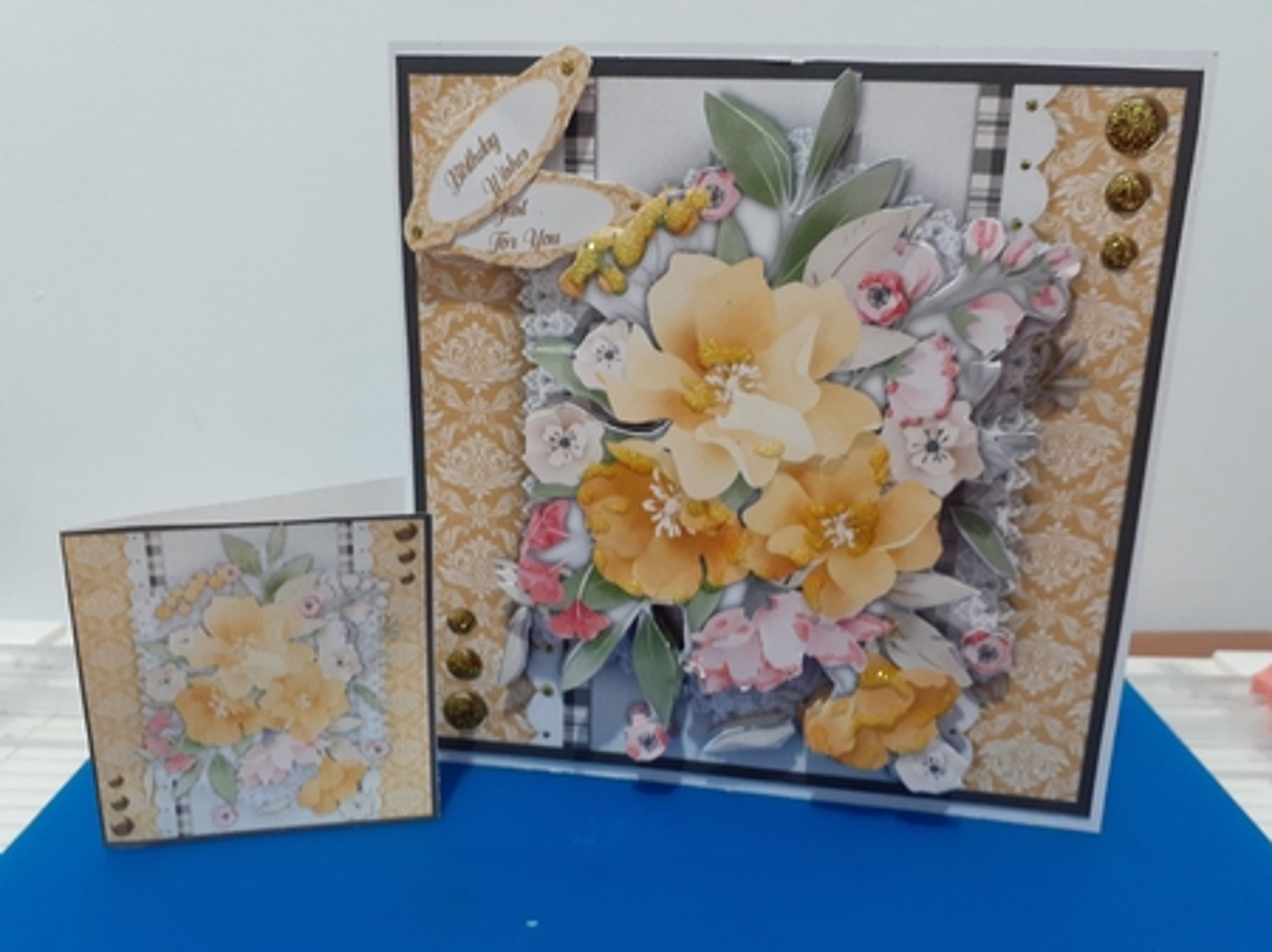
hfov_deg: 65.4
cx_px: 636
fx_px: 992
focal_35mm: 27
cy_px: 476
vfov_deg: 51.3
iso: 250
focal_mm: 3.6
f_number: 1.9
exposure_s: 1/33
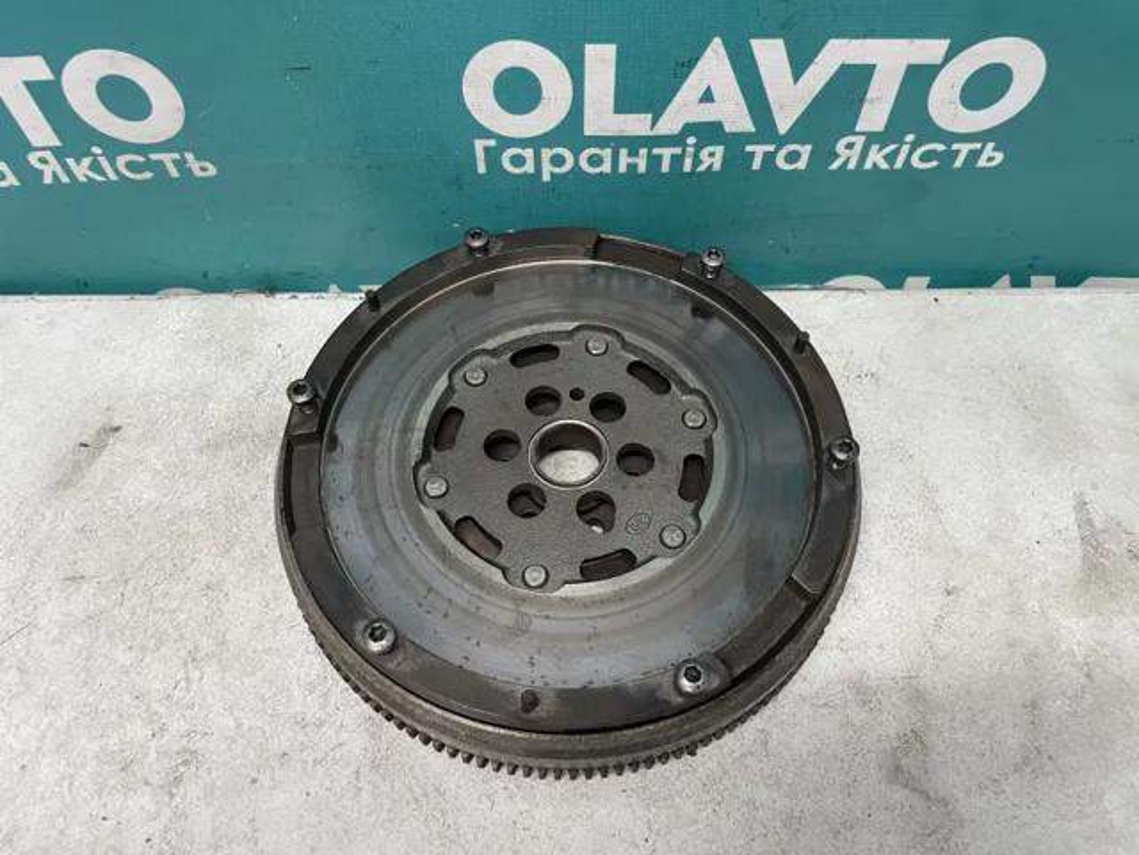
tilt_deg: -58.6
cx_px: 570
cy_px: 428
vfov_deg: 53.1
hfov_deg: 67.3
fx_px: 856
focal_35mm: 26
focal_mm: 4.2
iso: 64
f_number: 1.6
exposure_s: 1/50
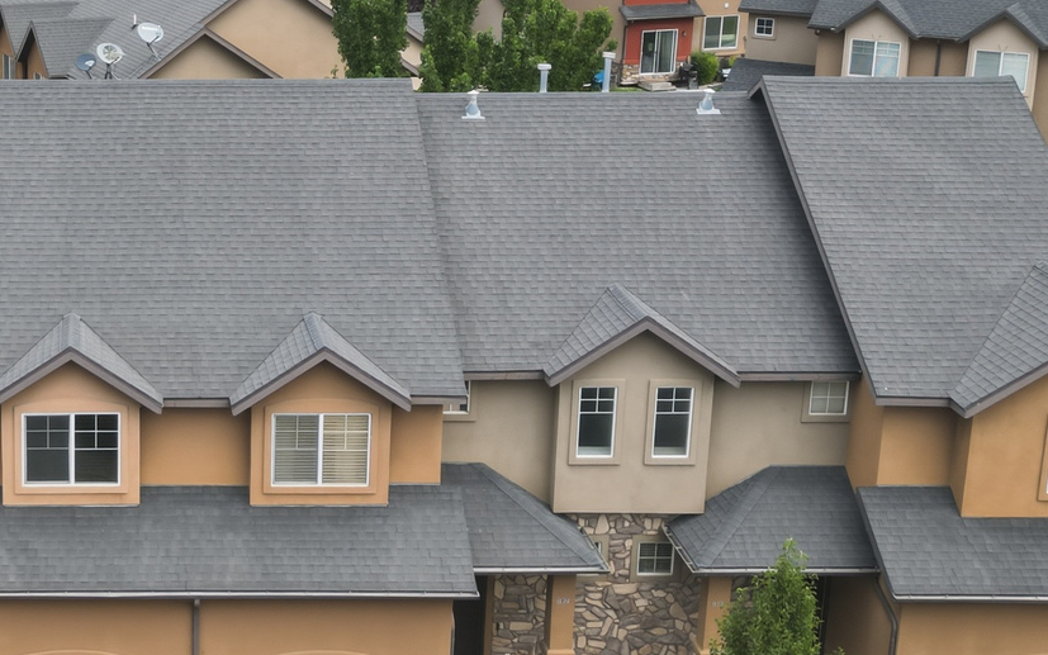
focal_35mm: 63
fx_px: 1799
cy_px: 199
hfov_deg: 31.1
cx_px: 115
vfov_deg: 20.5
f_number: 1.7
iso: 200
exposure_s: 1/2000
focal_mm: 6.7
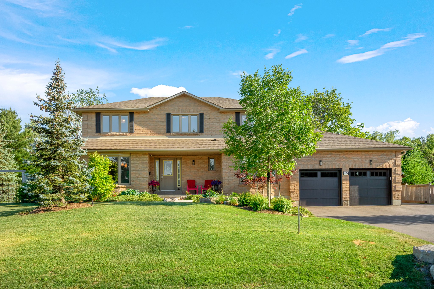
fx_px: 374
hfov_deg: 60.3
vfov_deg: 42.3
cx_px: 217
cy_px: 144
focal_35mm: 31
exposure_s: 1/160
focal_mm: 31
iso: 250
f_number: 8
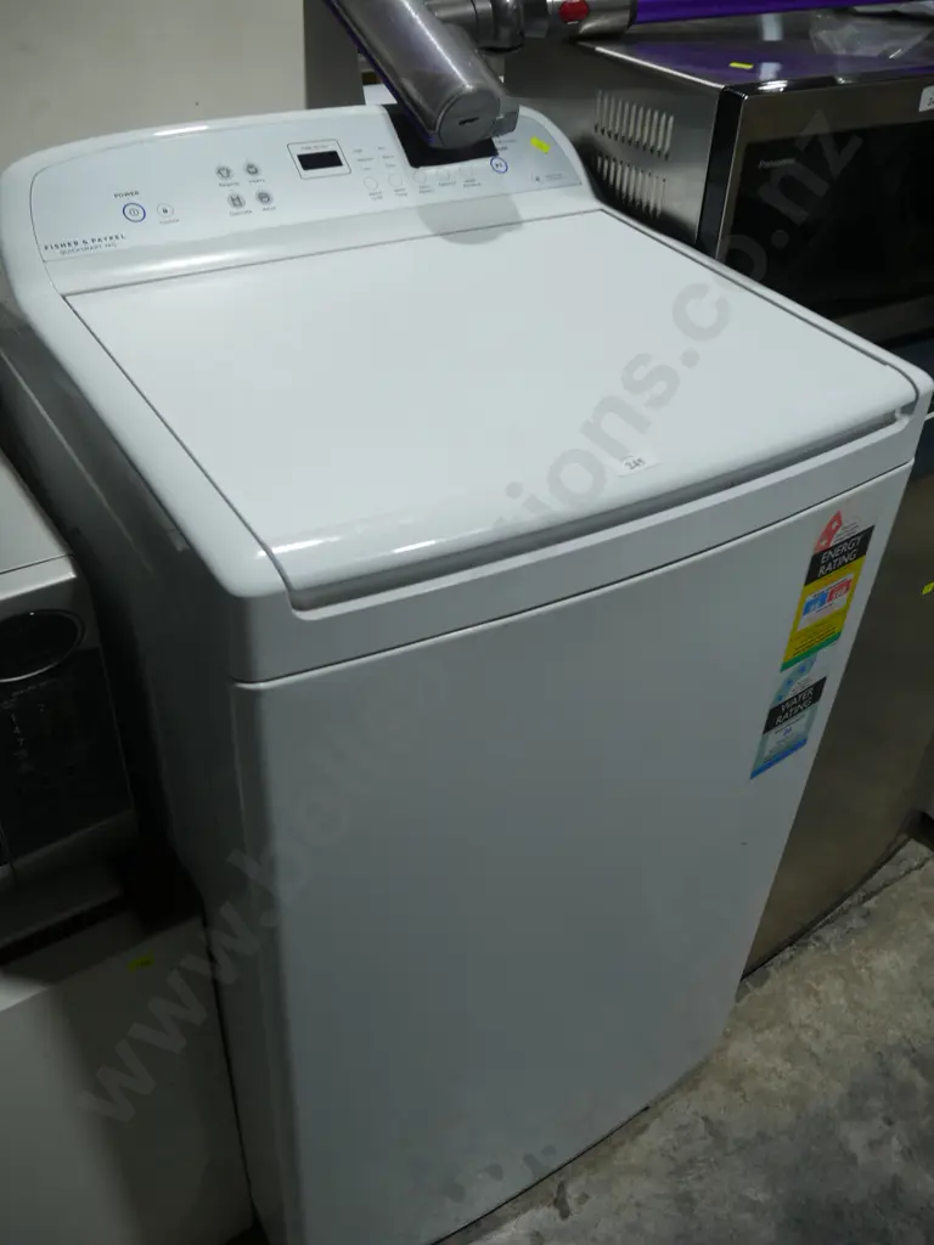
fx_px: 1079
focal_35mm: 30
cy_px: 622
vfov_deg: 60.0
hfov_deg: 46.8
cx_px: 467
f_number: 4.5
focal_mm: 15
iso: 200
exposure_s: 1/125
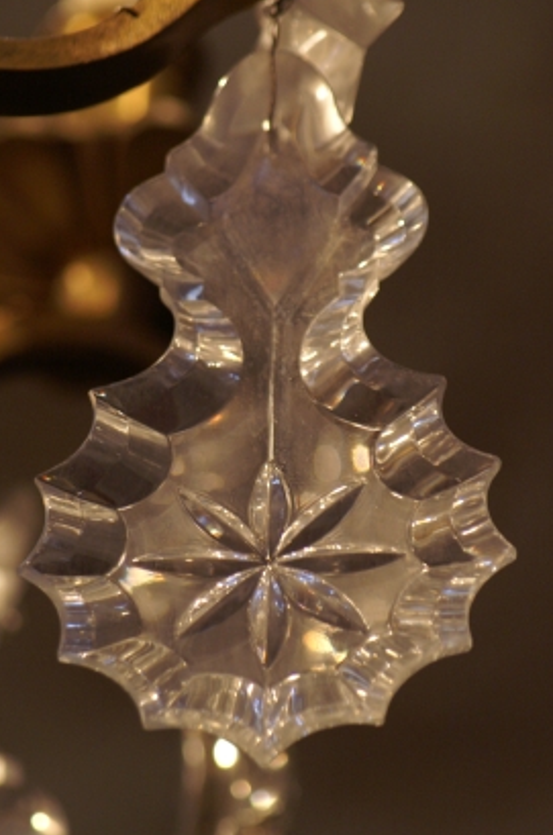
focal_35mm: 282
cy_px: 390
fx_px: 6525
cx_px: 274
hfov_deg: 4.9
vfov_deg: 7.3
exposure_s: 1/60
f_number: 5.6
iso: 800
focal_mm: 160
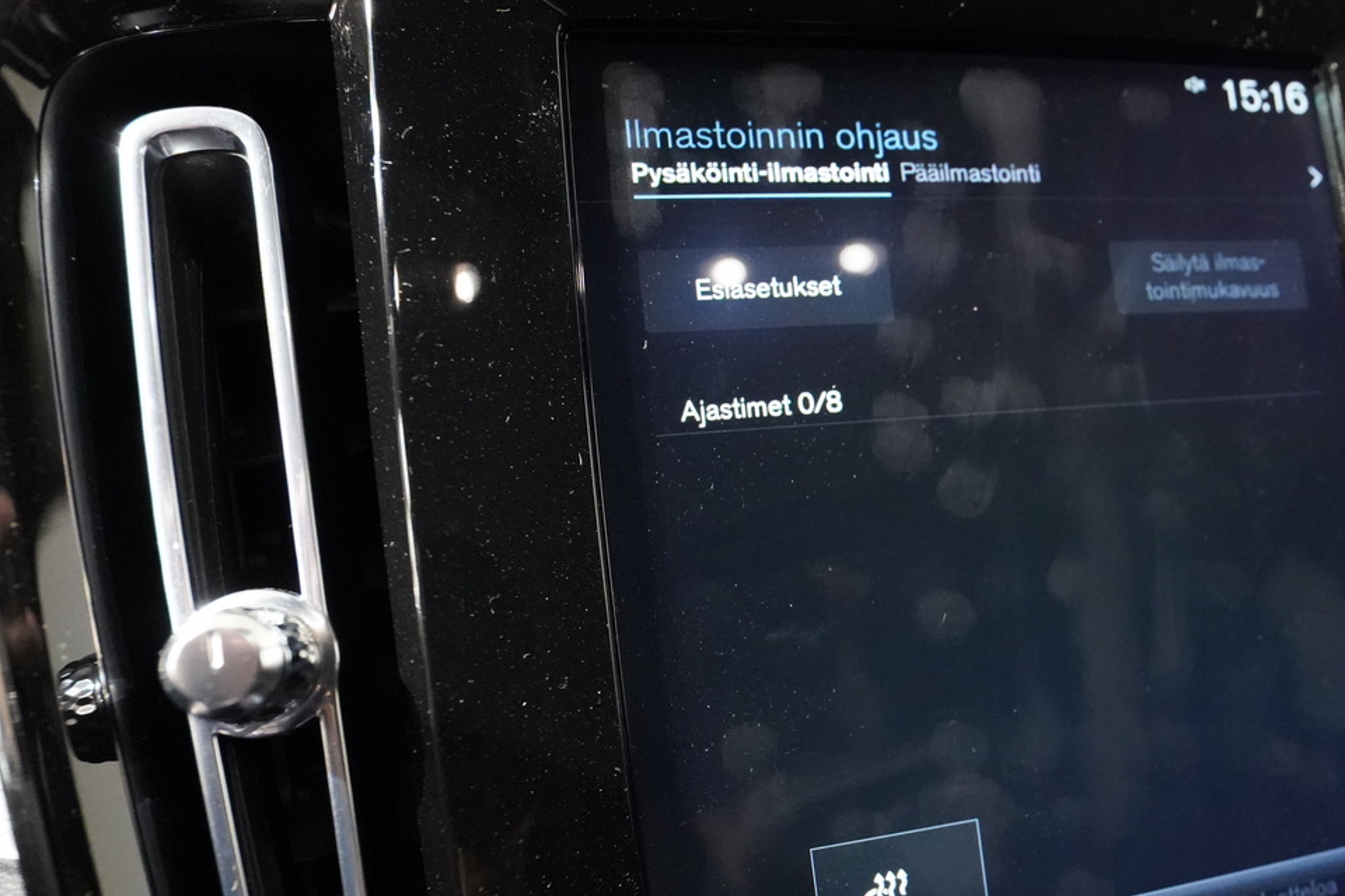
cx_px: 1002
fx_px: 1009
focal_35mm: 27
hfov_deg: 63.6
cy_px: 571
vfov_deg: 47.4
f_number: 4
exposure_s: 1/60
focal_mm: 16
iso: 12800
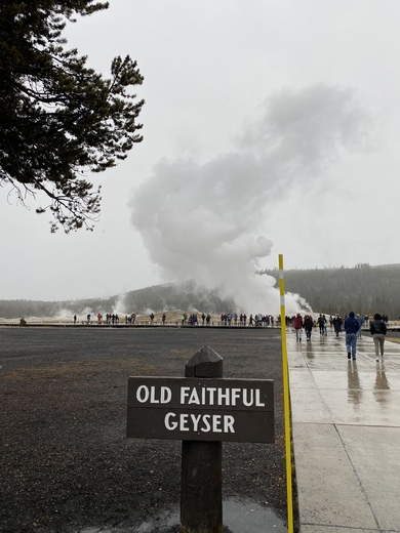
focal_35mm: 26
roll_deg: -0.8
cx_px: 200
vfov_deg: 67.3
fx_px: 401
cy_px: 266
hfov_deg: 53.1
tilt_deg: +8.1
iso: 32
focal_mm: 4.25
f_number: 1.8
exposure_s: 1/288
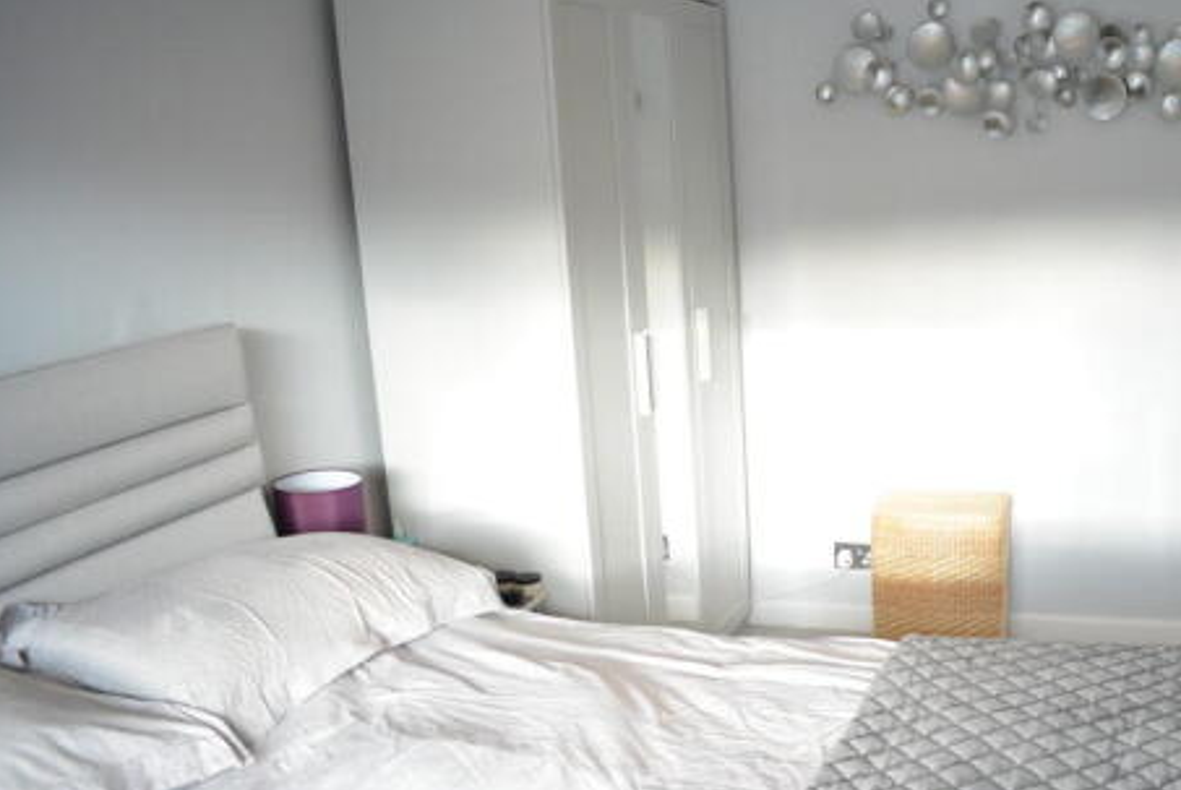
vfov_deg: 34.0
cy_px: 523
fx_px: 1281
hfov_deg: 48.3
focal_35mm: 39
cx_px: 828
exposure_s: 1/80
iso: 1600
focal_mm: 18
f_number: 3.5
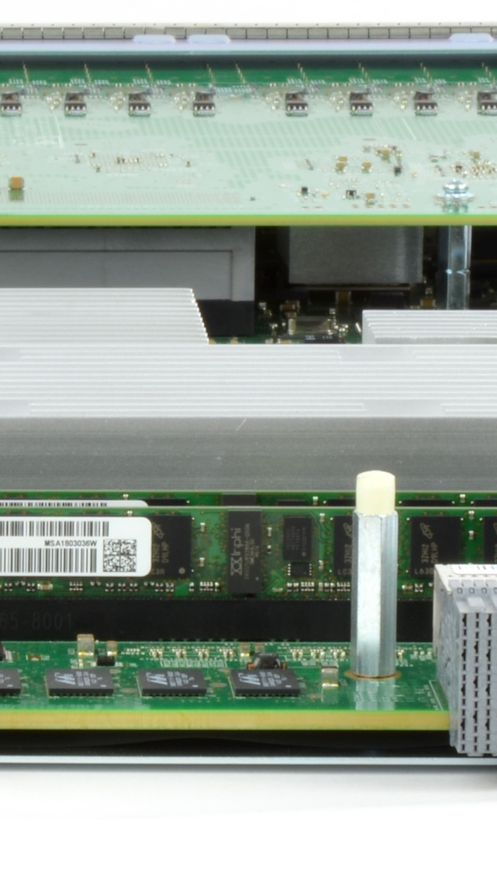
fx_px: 6652
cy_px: 376
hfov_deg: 4.3
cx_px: -92
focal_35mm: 284
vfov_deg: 7.6
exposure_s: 1
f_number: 25
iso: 100
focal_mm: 58
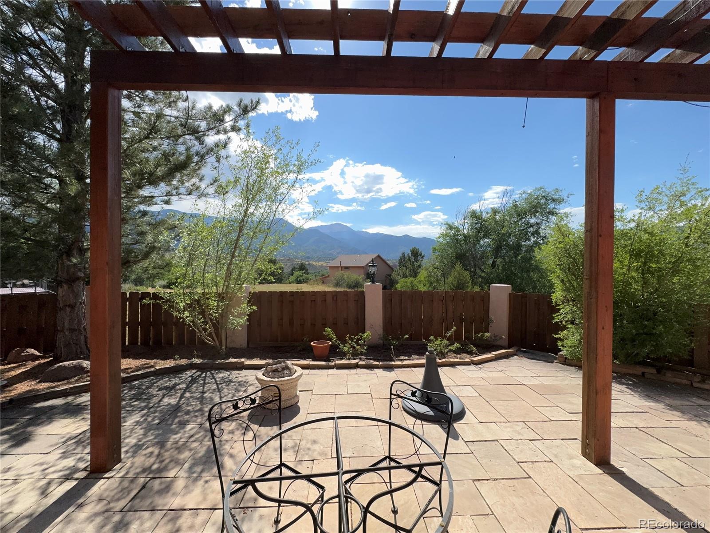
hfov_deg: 102.1
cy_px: 266
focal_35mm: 14
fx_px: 287
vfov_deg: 85.7
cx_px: 355
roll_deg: -0.2
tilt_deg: -0.6
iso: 40
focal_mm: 2.22
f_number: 2.2
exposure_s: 1/2342
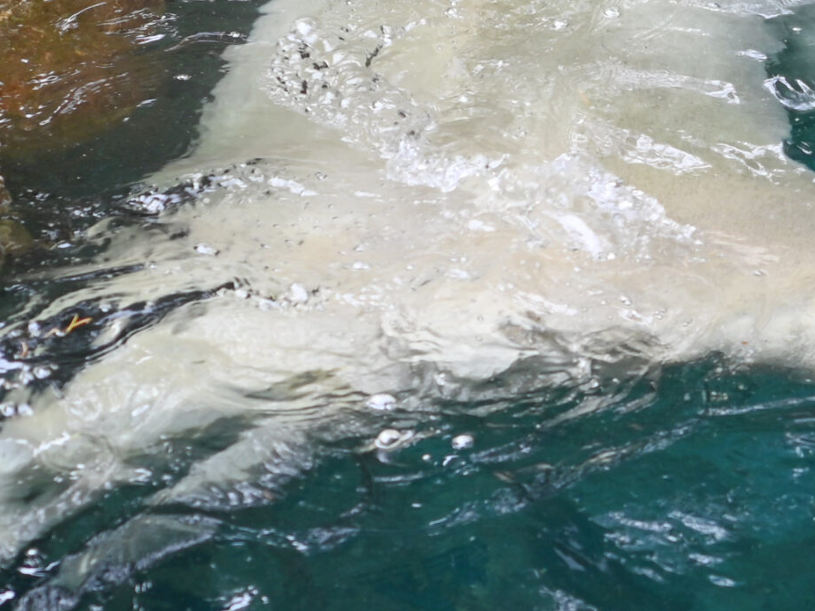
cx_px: 1015
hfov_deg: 4.7
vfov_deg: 3.6
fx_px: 9817
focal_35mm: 417
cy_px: -116
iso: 125
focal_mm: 105
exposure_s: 1/160
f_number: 2.5
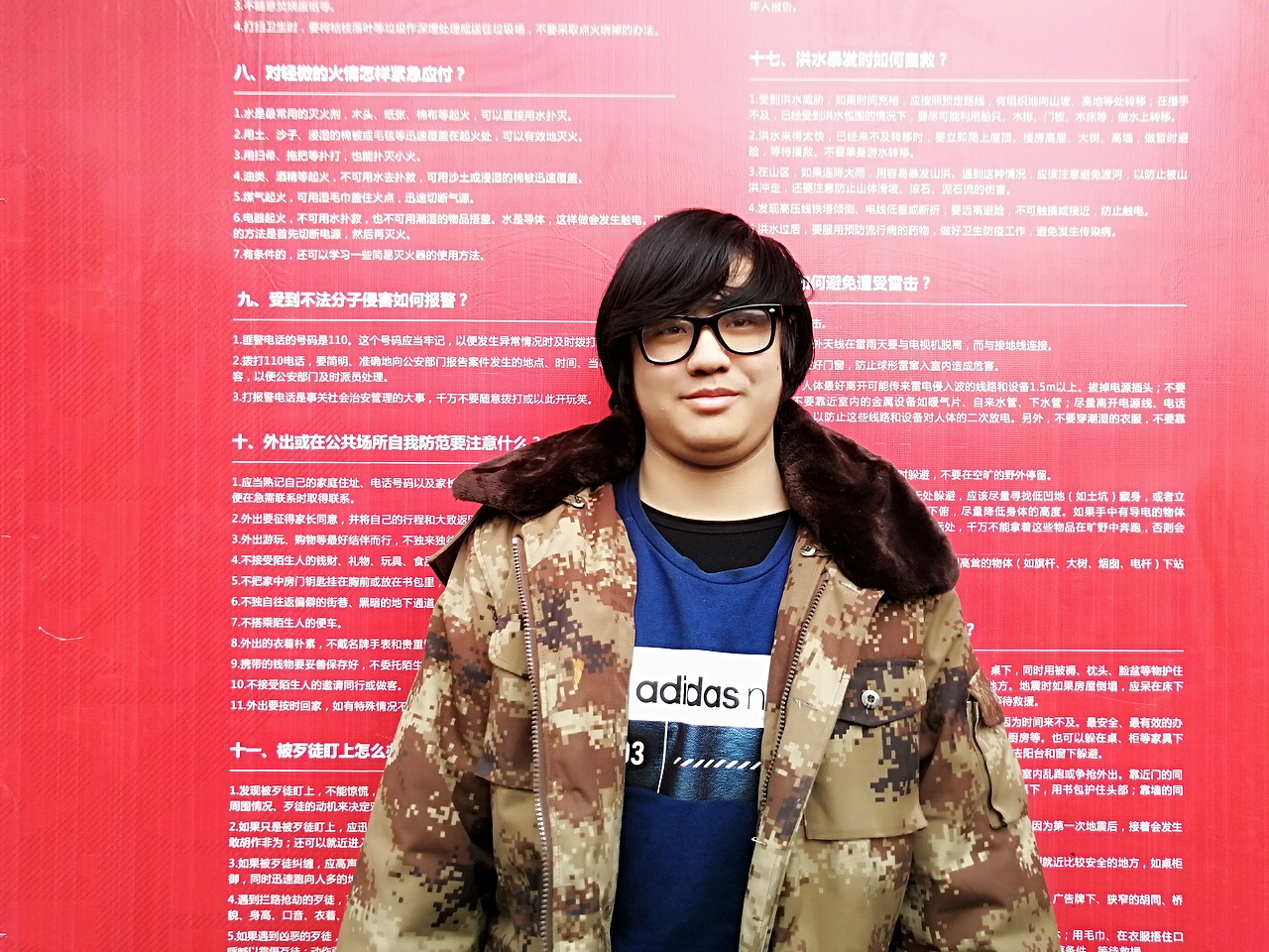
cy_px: 476
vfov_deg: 51.4
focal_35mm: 27
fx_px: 990
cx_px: 634
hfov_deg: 65.3
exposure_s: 1/50
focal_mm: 3.95
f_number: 1.8
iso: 80
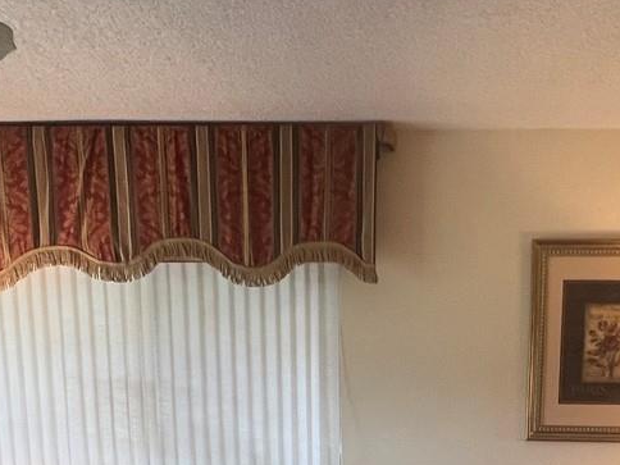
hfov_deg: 42.9
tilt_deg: -9.4
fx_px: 770
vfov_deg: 29.7
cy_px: 530
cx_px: 437
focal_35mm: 43
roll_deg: -0.8
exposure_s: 1/60
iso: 160
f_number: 1.8
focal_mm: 1.57
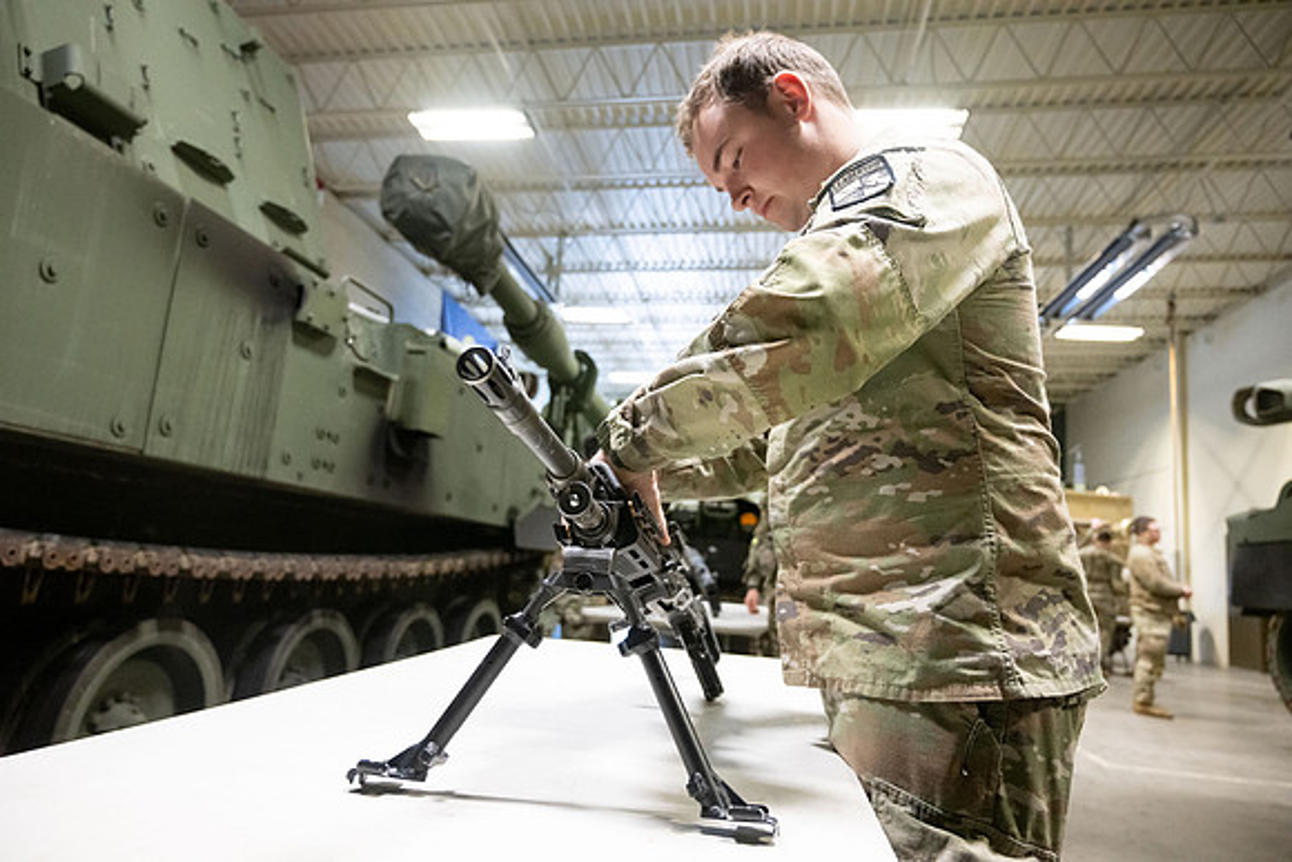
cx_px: 646
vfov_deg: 53.2
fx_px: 861
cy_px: 431
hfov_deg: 73.7
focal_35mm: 24
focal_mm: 24
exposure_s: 1/250
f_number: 4
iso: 3200
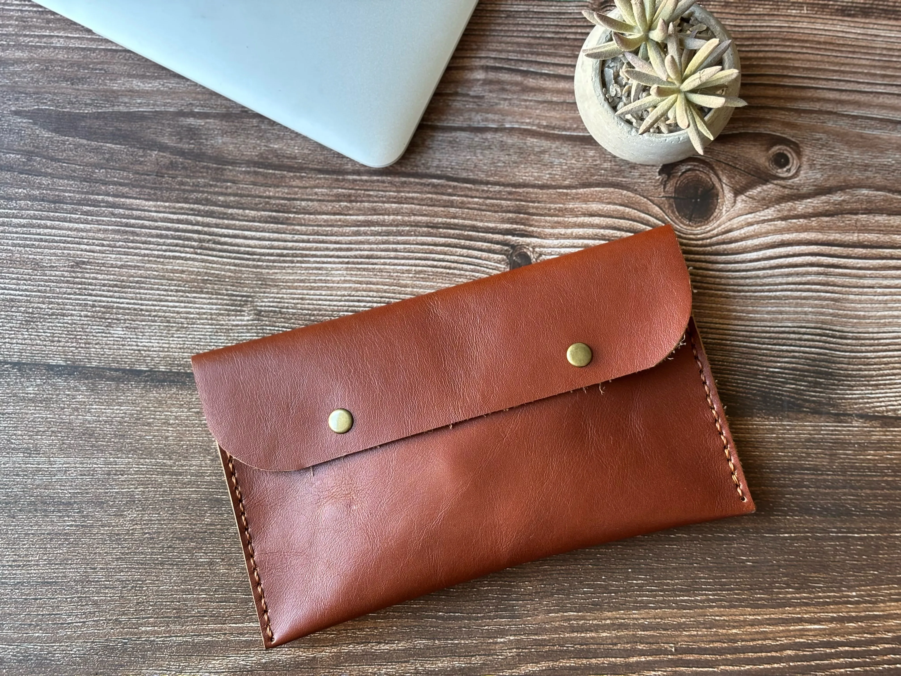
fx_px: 1353
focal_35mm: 52
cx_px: 450
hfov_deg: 36.8
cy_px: 338
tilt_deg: -86.1
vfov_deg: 28.0
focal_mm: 5.96
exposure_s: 1/60
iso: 100
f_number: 1.6
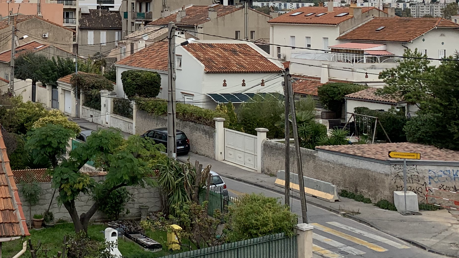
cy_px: -11
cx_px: 23
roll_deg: -0.7
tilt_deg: +2.1
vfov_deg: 18.8
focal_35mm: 62
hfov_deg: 31.8
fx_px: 755
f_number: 1.8
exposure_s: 1/2833
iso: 25
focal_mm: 4.25
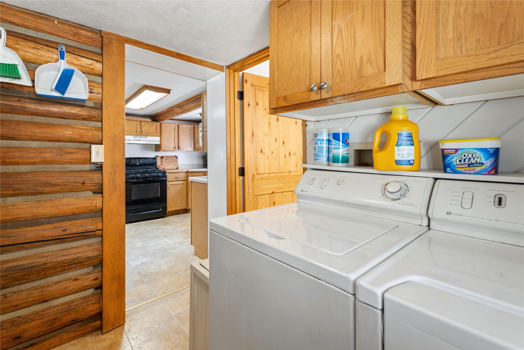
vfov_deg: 73.7
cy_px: 175
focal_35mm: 16
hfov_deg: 96.7
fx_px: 233
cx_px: 262
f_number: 9
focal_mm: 16
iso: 250
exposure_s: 1.6
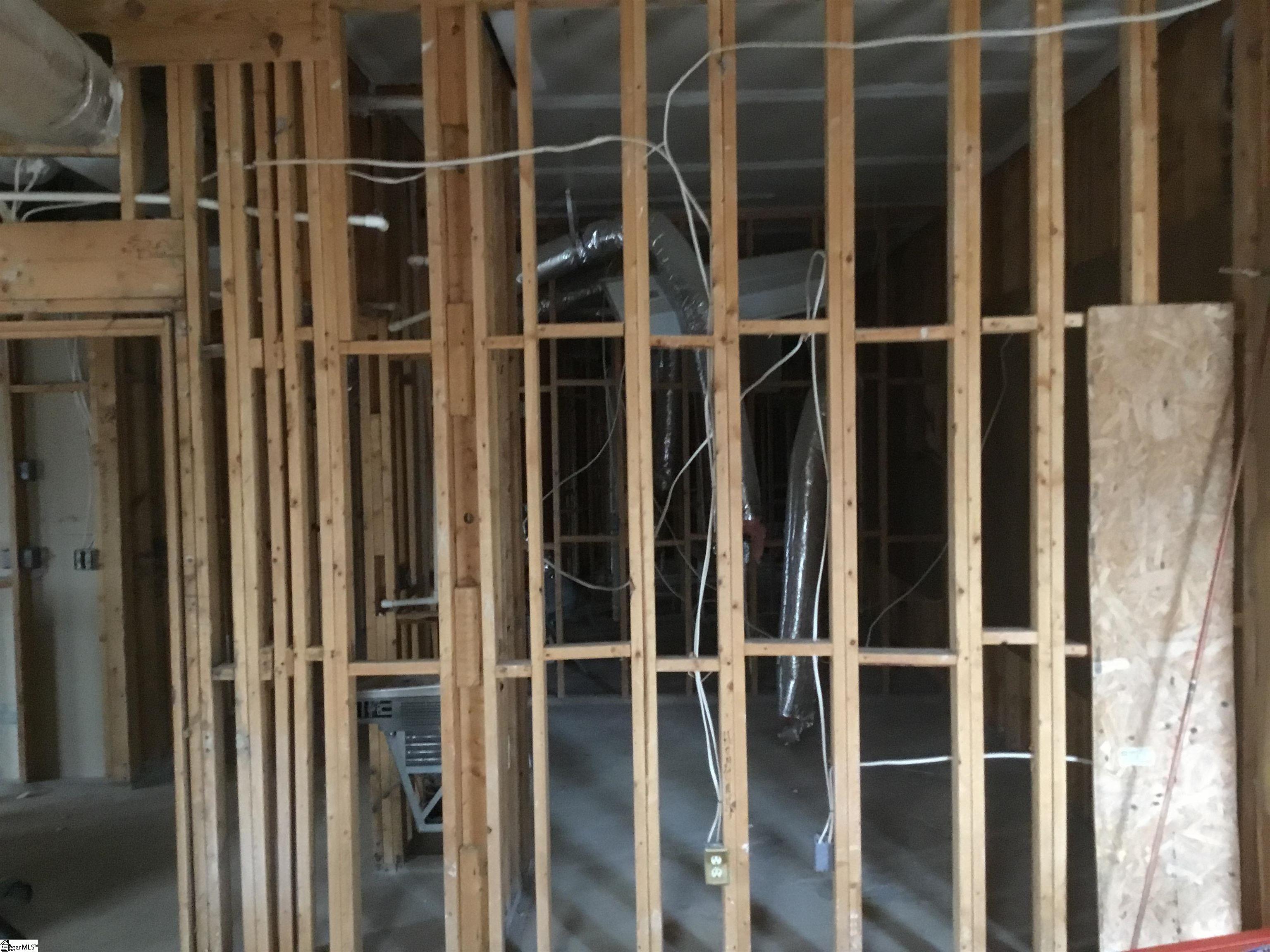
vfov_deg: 45.4
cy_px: 476
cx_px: 635
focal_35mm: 31
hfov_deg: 58.4
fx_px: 1137
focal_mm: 3.3
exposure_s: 1/15
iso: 400
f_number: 2.4
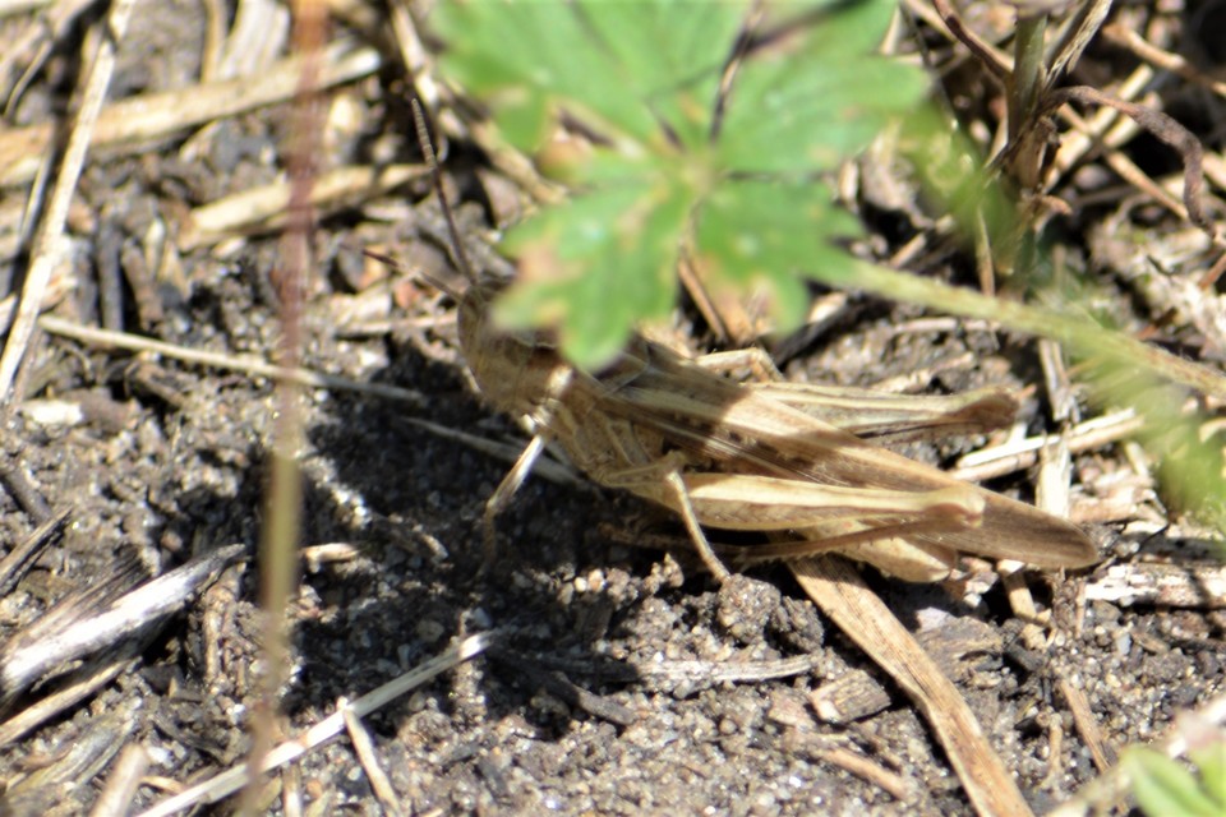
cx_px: 613
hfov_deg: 4.6
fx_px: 15324
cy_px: 408
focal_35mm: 450
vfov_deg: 3.1
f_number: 8
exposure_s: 1/160
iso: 100
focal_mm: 300
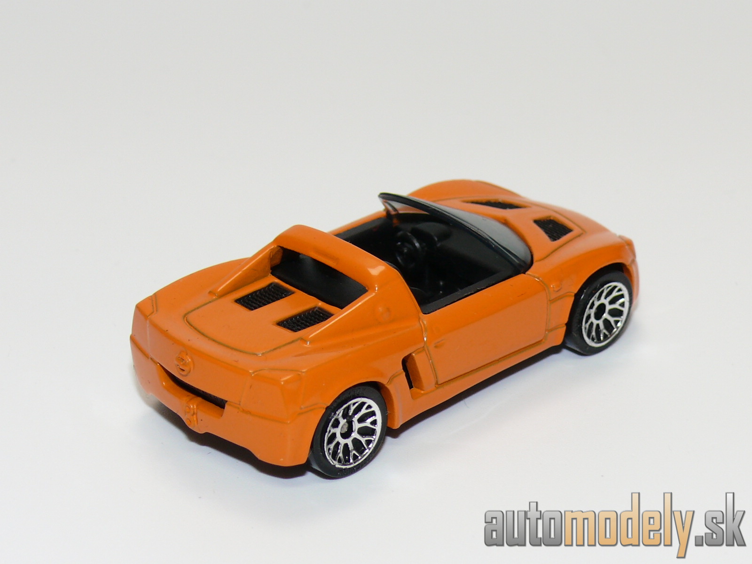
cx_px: 376
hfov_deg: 19.1
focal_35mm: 103
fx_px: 2238
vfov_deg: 14.4
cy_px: 282
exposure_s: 1/30
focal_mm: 13.6
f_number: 4
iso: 100
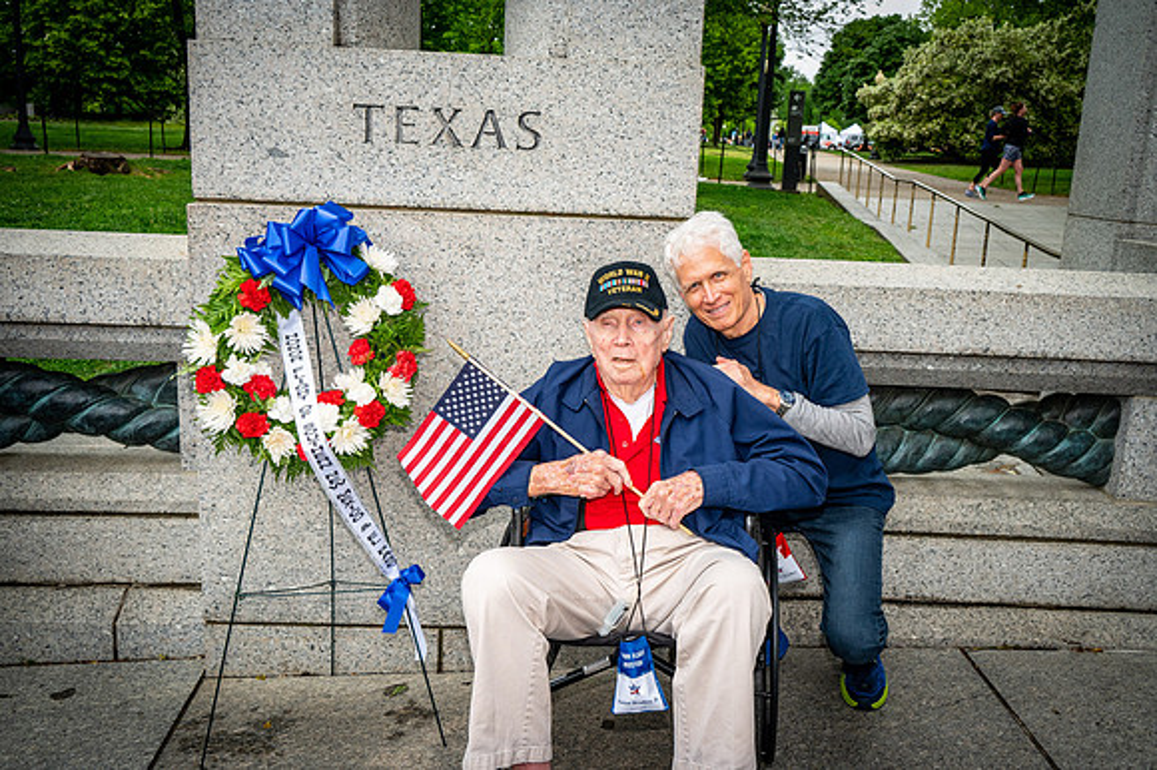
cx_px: 578
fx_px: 996
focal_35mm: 31
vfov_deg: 42.3
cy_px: 385
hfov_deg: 60.3
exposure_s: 1/640
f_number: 8
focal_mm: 31
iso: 1600
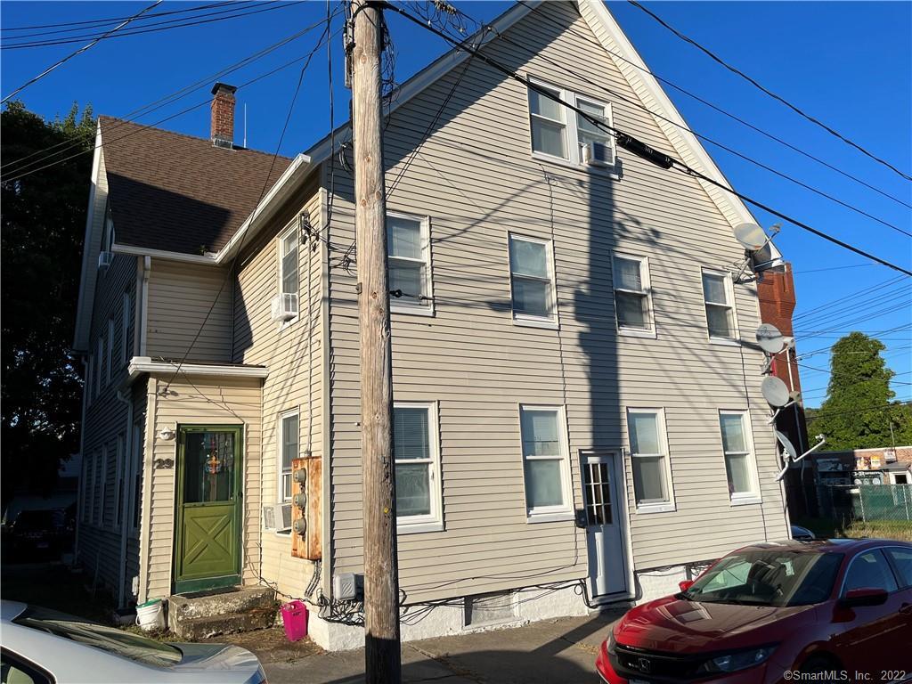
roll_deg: +2.1
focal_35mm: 26
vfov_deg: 53.1
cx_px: 456
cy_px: 342
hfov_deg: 67.3
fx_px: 685
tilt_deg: +10.1
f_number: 1.6
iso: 50
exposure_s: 1/4651
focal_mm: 5.1
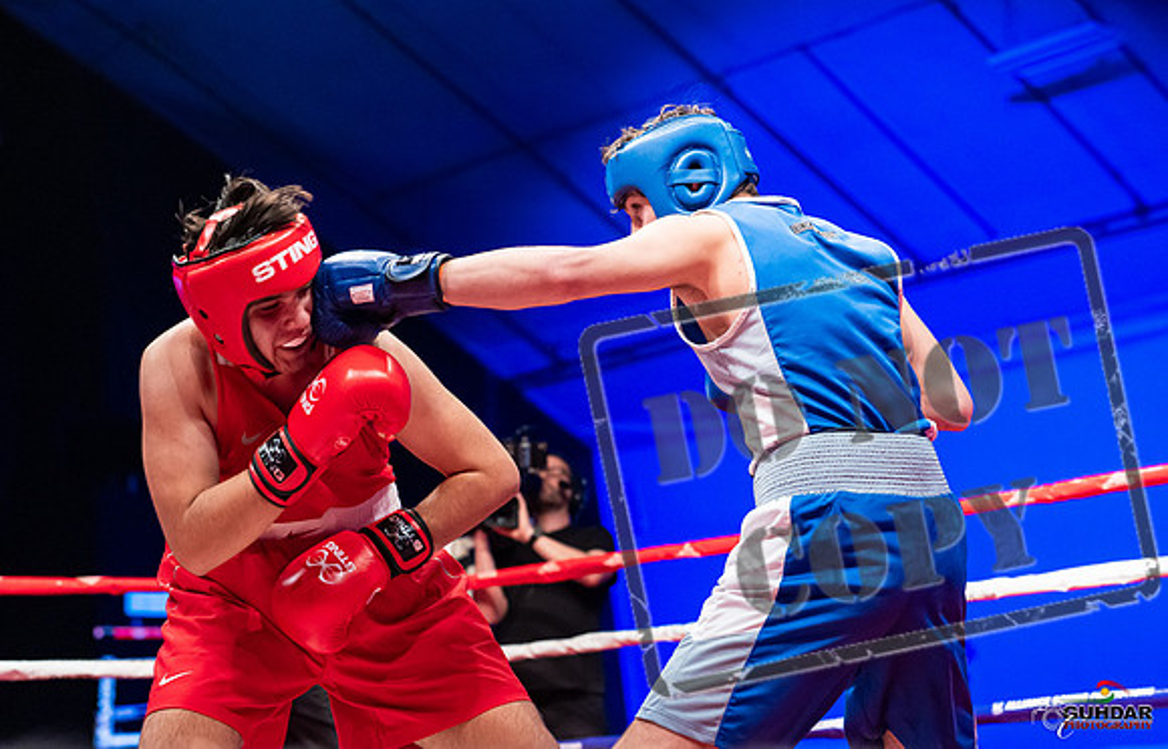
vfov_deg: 18.4
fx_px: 2314
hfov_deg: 28.3
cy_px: 369
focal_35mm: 72
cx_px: 706
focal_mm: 59
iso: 4000
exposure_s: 1/1000
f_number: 2.8
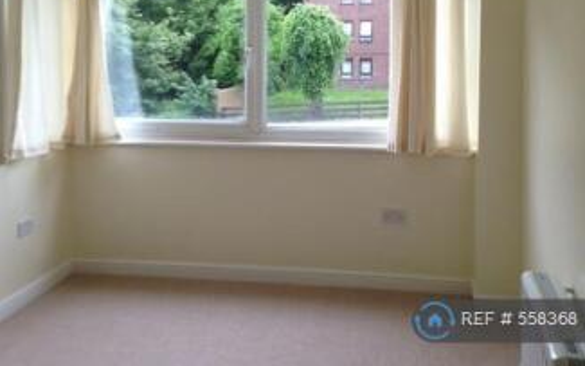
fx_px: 749
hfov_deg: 42.7
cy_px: 82
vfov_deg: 27.0
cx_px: 293
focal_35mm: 47
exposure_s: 1/120
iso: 80
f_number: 2.4
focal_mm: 4.13
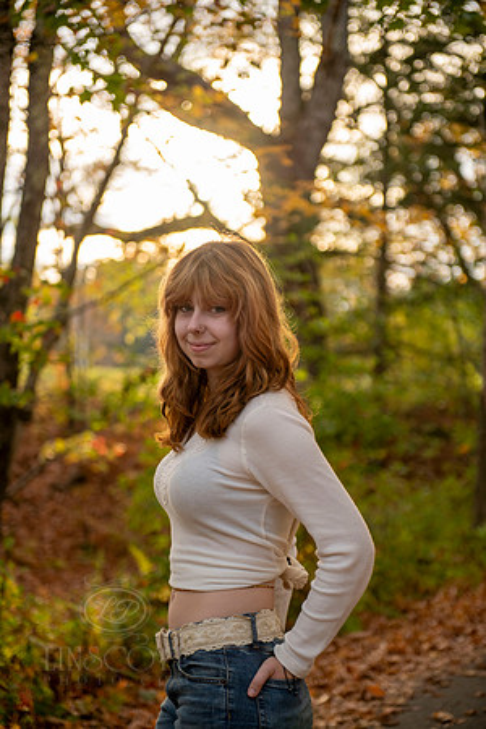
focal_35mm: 70
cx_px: 243
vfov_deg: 28.8
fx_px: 1417
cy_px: 364
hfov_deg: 19.5
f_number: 2.8
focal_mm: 70
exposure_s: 1/320
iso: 200
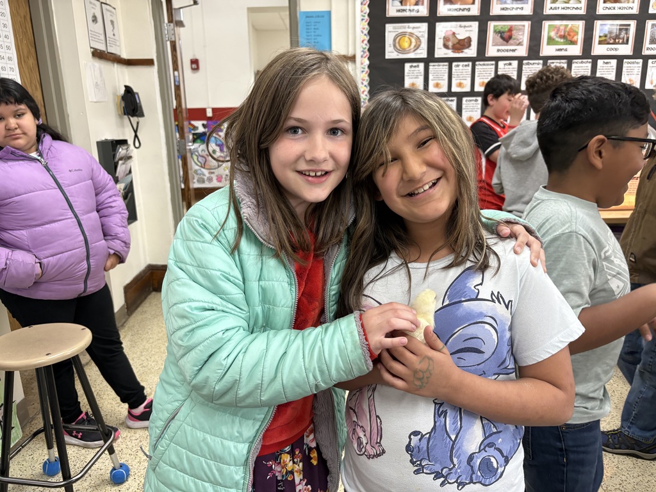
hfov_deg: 67.3
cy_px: 246
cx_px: 328
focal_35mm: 26
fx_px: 493
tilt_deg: -14.7
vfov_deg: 53.1
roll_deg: +0.6
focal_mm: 5.96
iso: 200
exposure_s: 1/60
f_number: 1.6
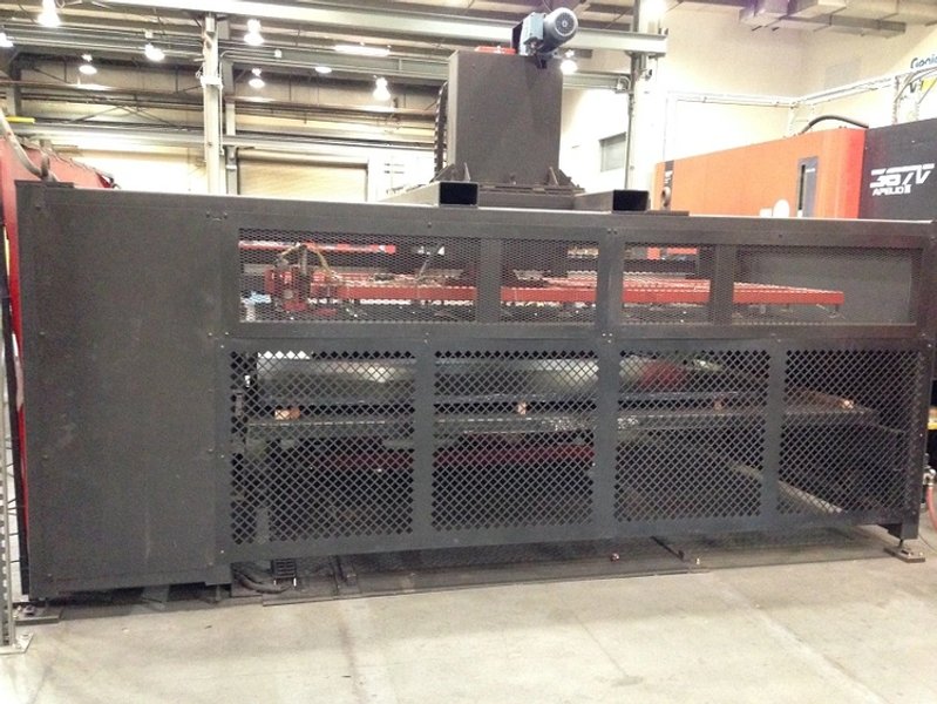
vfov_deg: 43.0
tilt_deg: -8.4
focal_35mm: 33
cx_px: 468
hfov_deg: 55.3
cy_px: 352
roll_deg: -1.4
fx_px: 894
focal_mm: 4.12
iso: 800
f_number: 2.4
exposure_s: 1/15
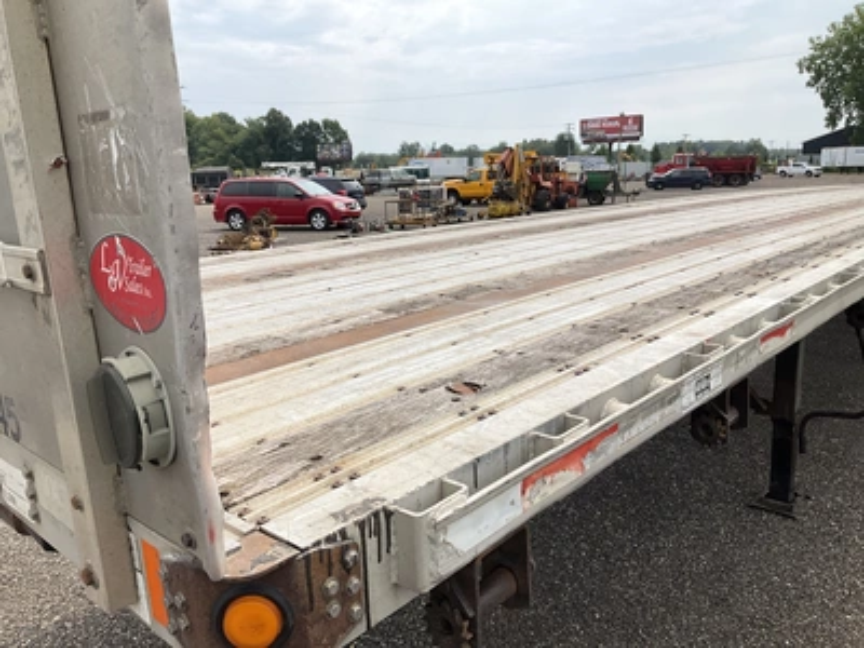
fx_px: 724
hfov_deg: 61.7
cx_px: 432
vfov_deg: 48.2
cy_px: 324
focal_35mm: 29
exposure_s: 1/2320
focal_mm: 3
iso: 25
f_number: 1.8
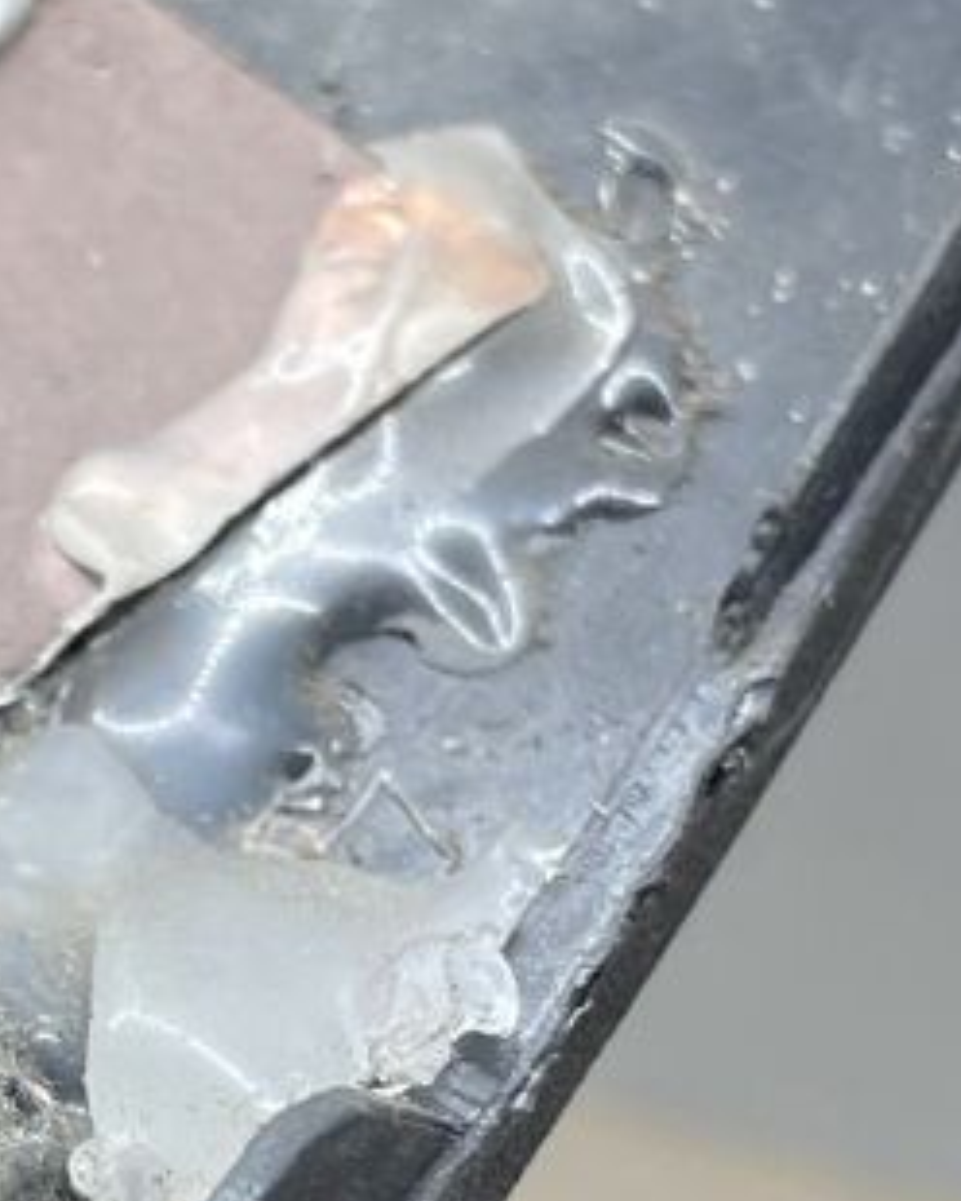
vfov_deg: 14.5
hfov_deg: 11.8
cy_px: 1077
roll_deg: +16.6
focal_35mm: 131
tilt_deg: -44.0
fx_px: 4657
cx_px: 310
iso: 125
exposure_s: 1/100
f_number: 1.6
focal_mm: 4.2
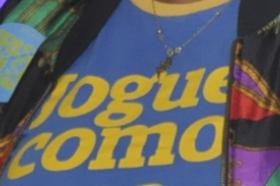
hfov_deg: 3.2
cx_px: -120
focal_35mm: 654
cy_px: 134
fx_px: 5076
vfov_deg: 2.1
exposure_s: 1/60
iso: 800
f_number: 4.2
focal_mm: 62
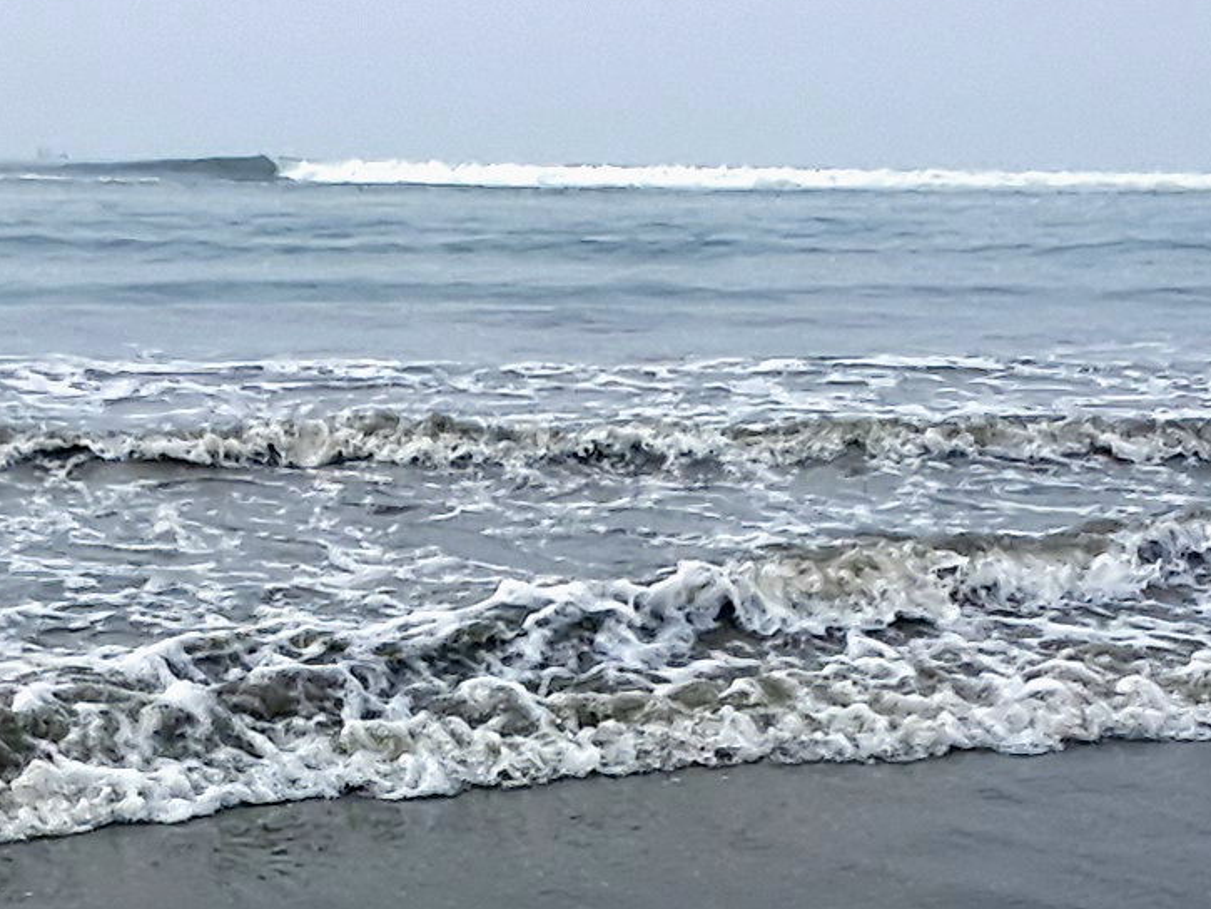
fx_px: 2519
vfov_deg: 19.8
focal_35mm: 72
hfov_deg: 27.0
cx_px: 528
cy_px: 924
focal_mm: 1.64
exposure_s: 1/1667
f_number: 2.2
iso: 40
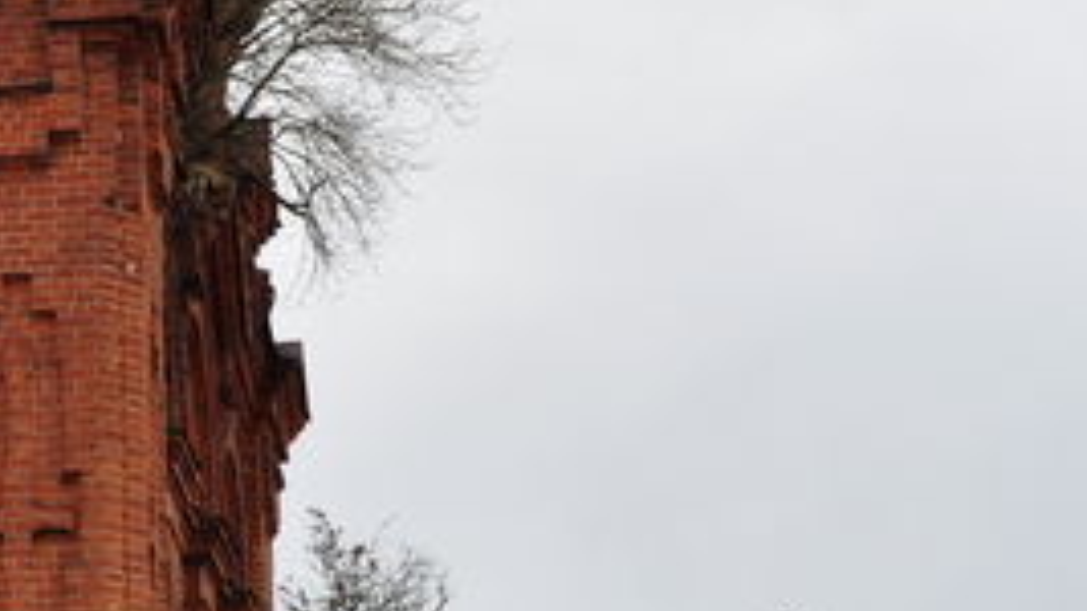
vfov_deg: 11.4
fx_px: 3054
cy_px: 448
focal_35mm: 106
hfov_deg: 19.7
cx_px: 33
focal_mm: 20
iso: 200
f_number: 9
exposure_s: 1/160
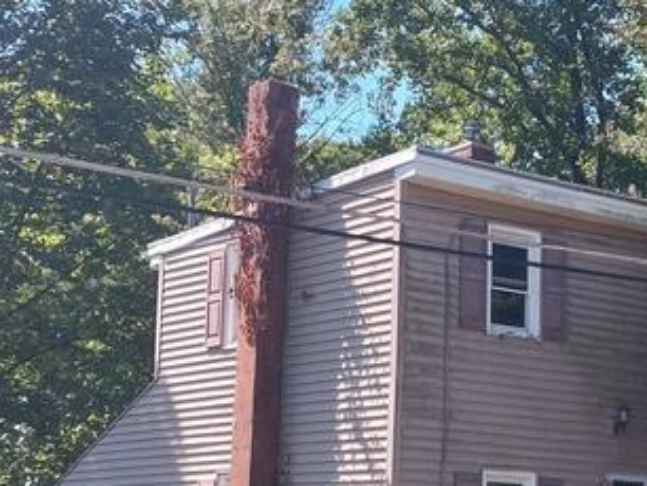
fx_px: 1627
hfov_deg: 22.3
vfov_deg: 16.9
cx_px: 459
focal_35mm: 87
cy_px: 338
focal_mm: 4
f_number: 1.8
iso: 20
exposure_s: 1/296
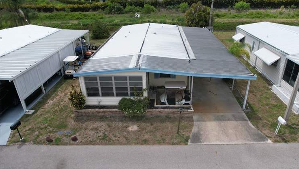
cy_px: 91
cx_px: 161
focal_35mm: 25
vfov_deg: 46.0
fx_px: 198
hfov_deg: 73.9
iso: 200
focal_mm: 8.38
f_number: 2.8
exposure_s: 1/3000
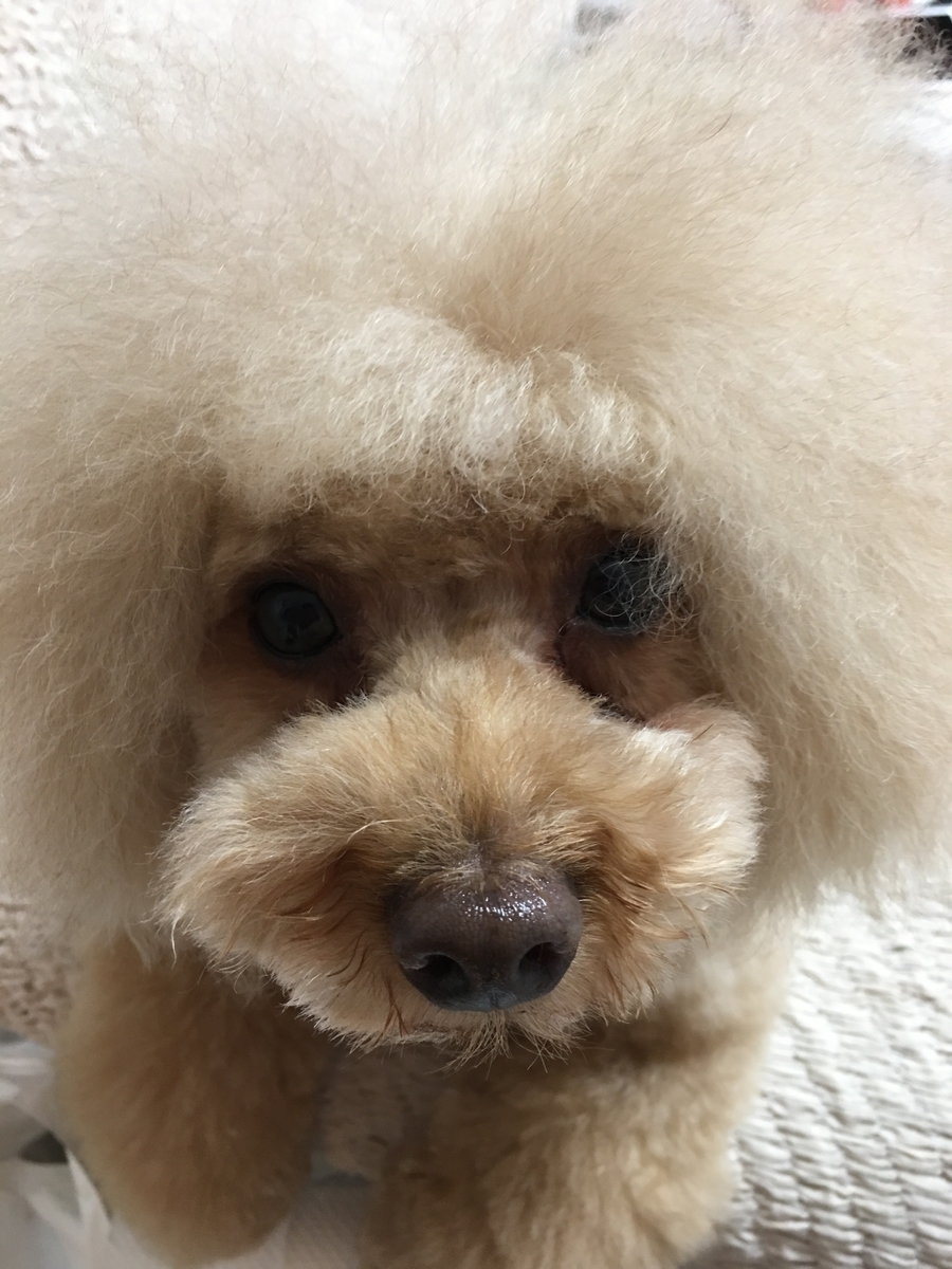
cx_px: 476
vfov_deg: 61.7
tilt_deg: -45.7
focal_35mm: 29
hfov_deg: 48.2
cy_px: 634
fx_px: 1063
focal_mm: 4.15
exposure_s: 1/15
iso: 80
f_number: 2.2
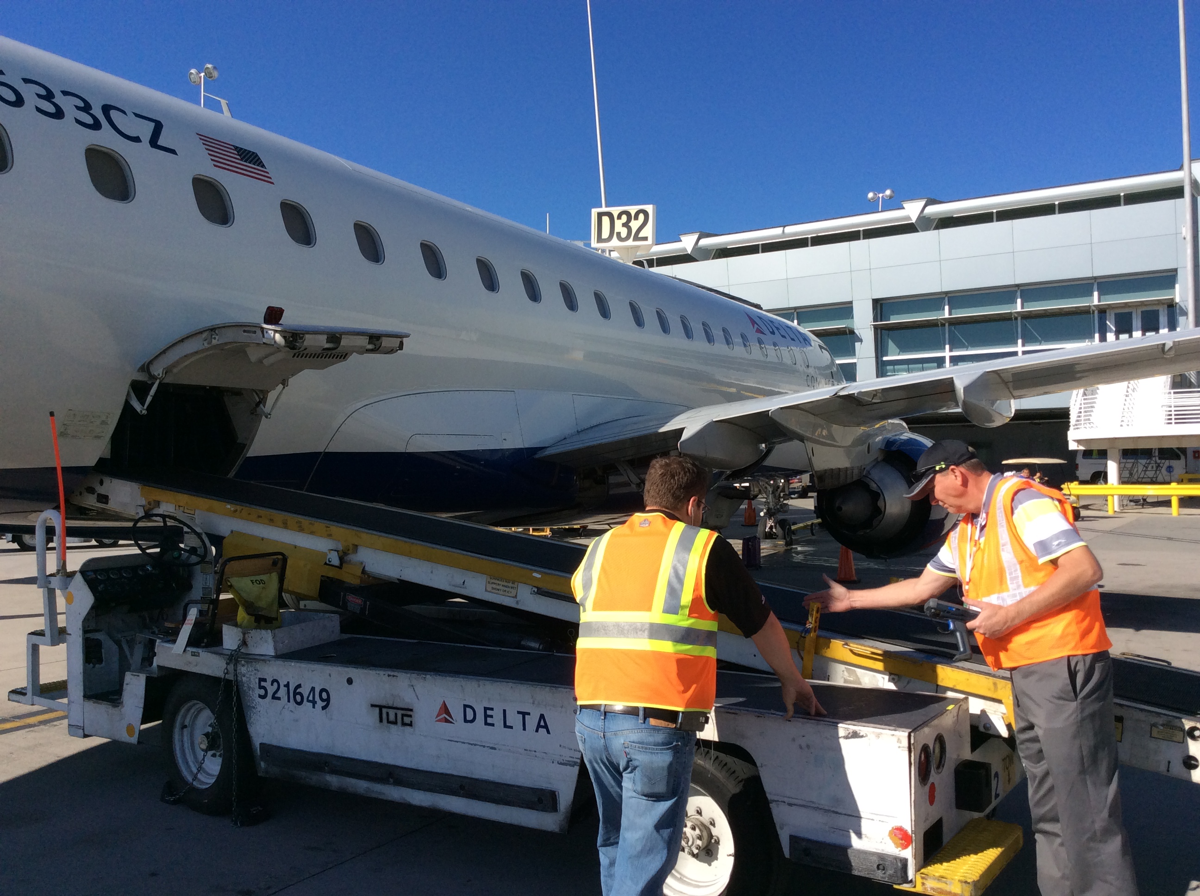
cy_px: 448
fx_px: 1108
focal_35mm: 32
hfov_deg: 56.9
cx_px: 600
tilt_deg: -1.4
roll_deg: -1.0
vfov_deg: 44.1
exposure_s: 1/1789
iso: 32
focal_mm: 3.3
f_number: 2.4
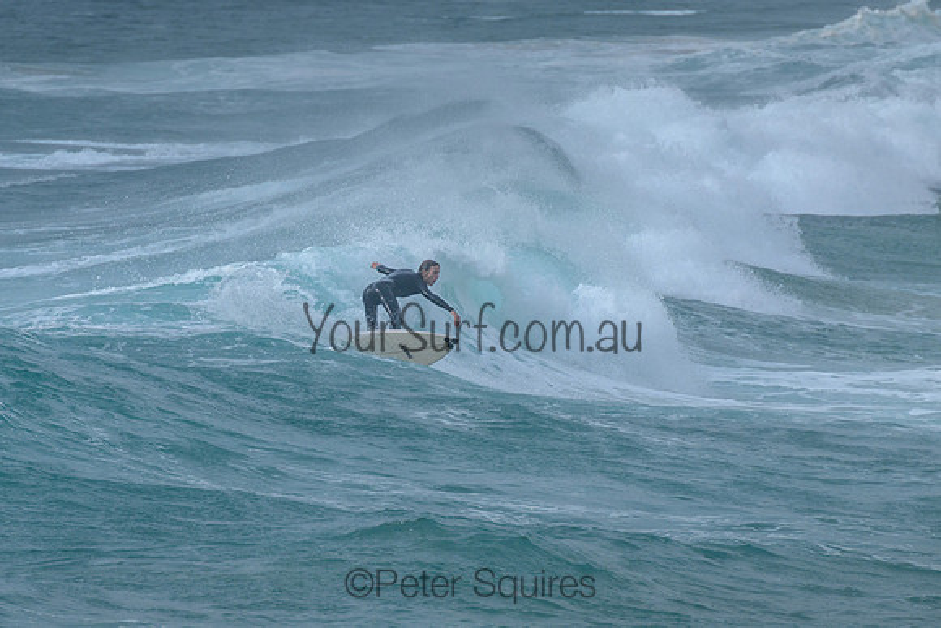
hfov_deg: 3.7
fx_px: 14387
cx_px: 421
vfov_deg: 2.5
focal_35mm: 550
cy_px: 336
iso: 500
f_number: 9
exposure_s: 1/2000
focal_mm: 400
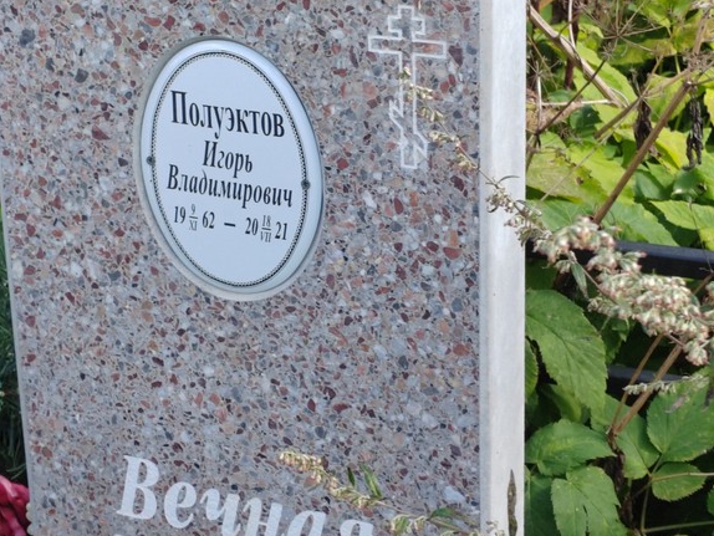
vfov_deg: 17.4
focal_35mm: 85
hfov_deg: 23.0
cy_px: 201
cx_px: 353
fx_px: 1754
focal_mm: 5.52
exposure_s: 1/260
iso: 100
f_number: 1.9
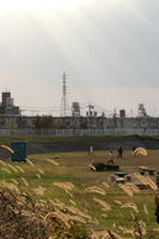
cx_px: 6
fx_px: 1355
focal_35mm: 204
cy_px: 85
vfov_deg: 10.1
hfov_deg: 6.7
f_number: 10
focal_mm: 55
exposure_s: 1/320
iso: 200
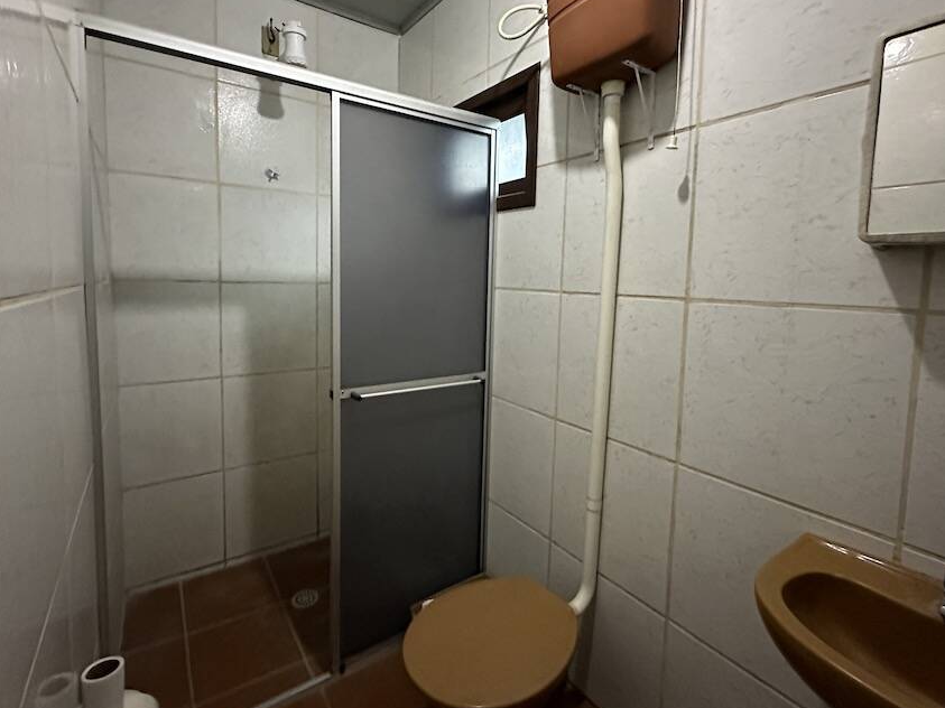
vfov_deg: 74.4
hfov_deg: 91.0
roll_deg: -0.5
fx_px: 464
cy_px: 313
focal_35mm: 17
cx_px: 458
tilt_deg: -4.1
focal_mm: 2.22
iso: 1250
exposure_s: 1/60
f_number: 2.2
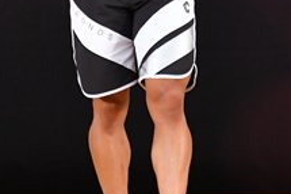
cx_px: 131
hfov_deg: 2.2
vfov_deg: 1.5
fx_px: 7431
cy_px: -15
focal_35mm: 920
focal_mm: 170
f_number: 5.6
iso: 3200
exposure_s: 1/400
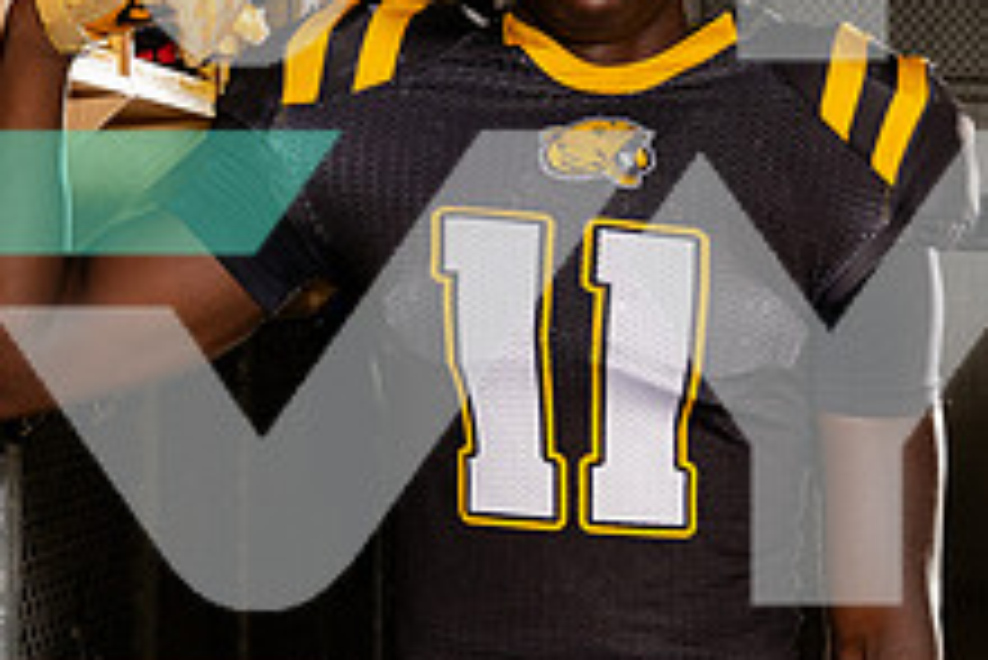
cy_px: 370
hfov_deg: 17.2
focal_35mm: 116
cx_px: 1015
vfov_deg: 11.8
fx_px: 3186
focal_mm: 44
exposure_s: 1/250
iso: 100
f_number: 8
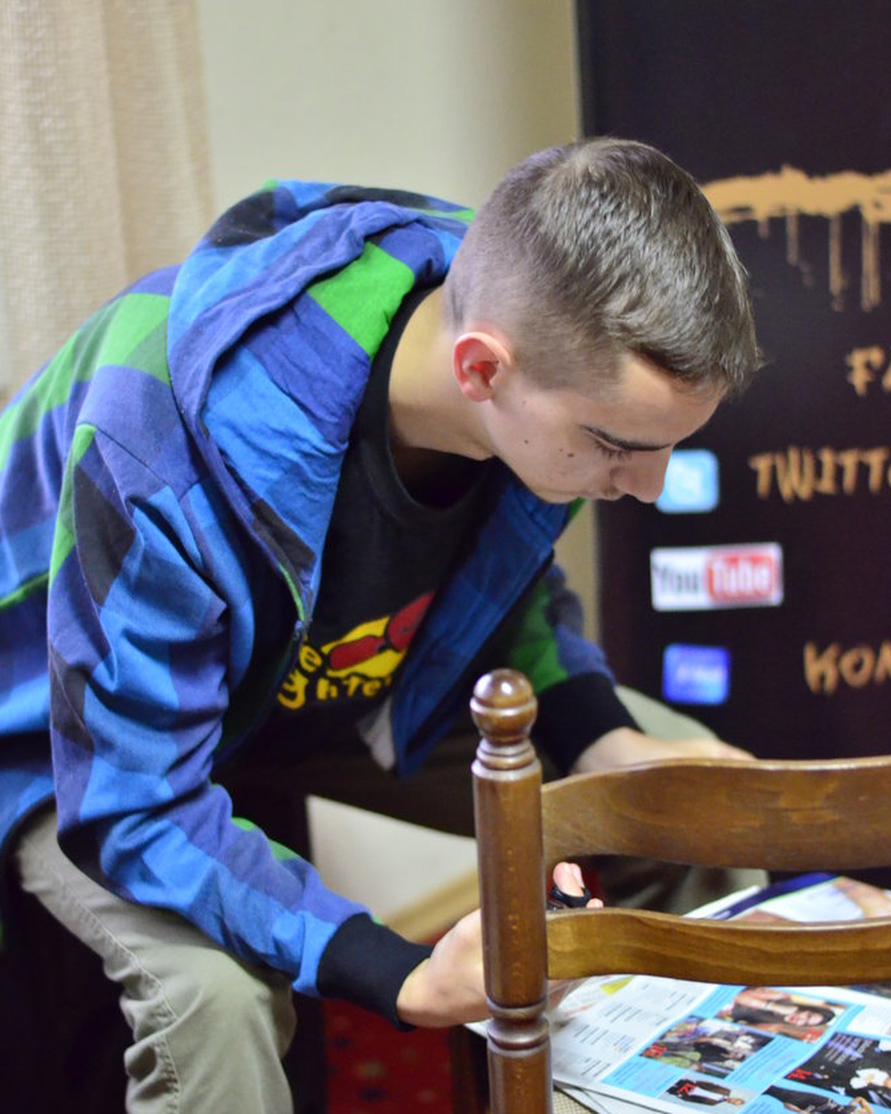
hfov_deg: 17.9
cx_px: 445
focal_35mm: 86
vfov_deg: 22.2
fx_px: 2834
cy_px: 672
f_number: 1.8
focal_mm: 50
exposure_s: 1/125
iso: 2800
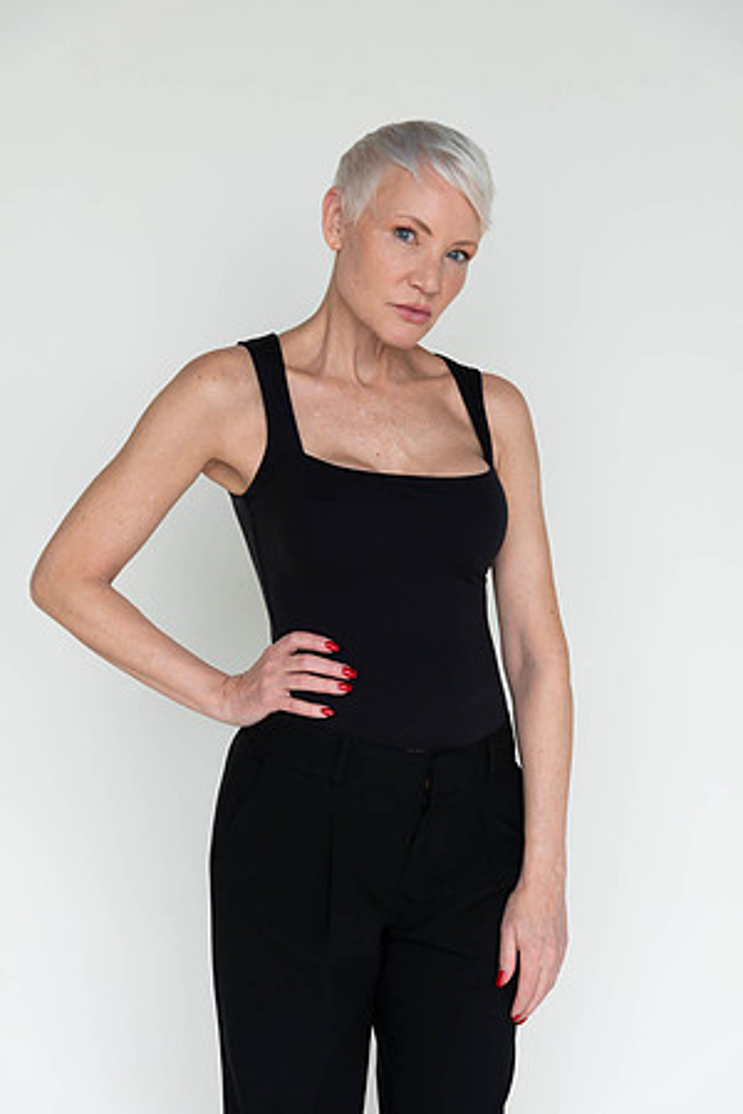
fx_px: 1919
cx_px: 372
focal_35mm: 62
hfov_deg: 21.9
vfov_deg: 32.4
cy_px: 557
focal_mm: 62
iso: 640
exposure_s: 1/125
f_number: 6.3
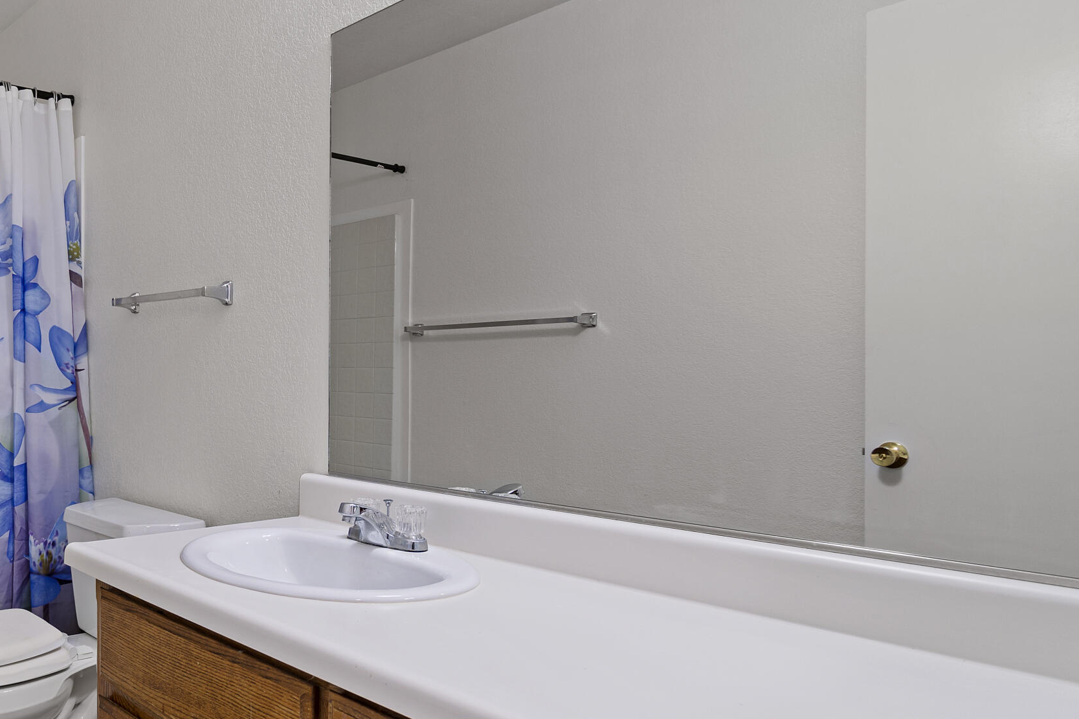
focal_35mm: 27
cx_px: 223
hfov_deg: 62.0
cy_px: 386
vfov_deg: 47.9
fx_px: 809
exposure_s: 1/1.67
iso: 100
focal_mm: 10
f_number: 5.6
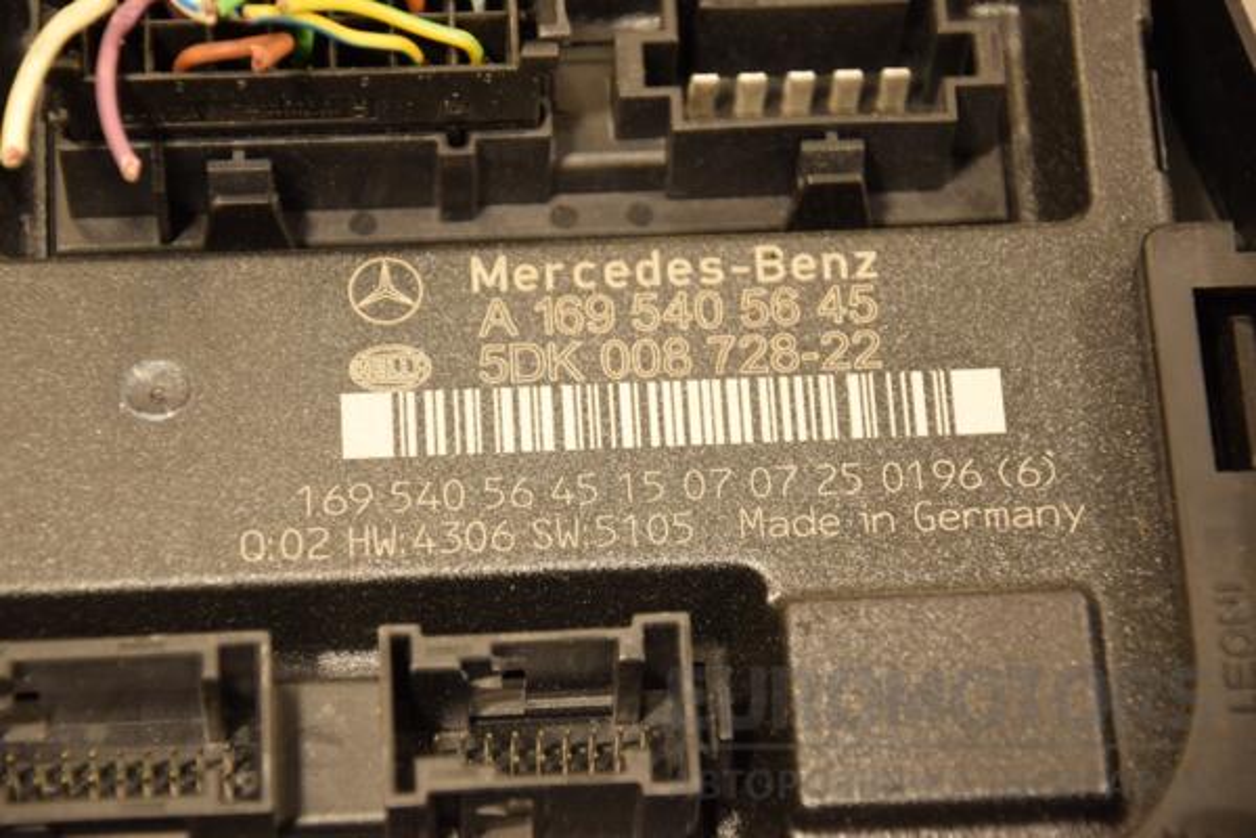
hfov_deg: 13.0
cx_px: 628
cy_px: 419
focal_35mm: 158
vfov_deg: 8.7
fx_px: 5495
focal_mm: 105
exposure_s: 1/50
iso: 800
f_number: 5.6
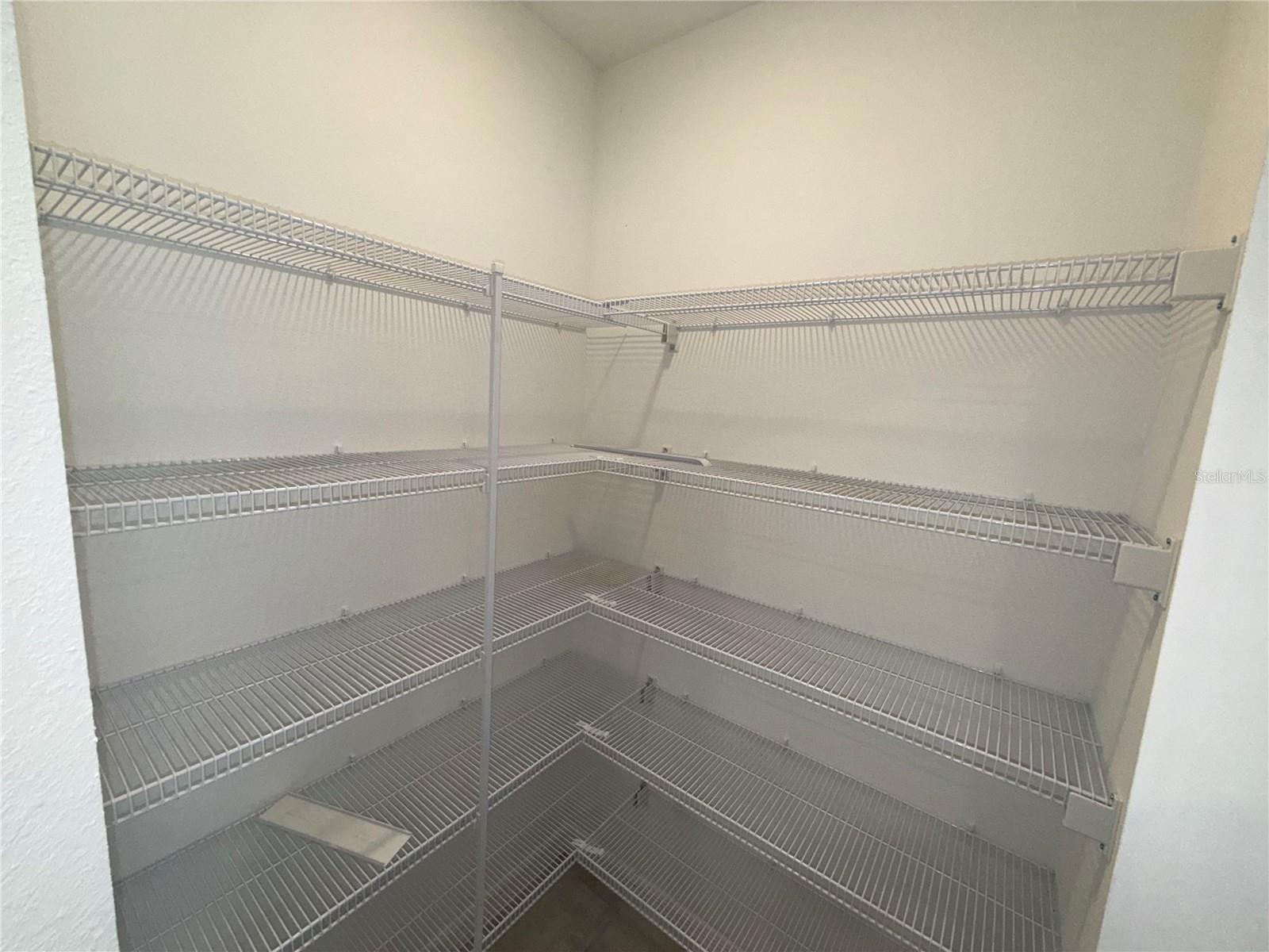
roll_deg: -3.5
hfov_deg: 102.1
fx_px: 513
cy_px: 476
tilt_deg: -8.5
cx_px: 634
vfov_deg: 85.7
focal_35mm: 14
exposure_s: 1/120
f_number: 2.2
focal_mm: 2.22
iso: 125
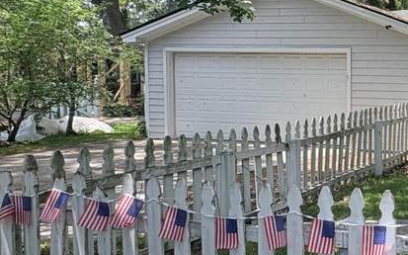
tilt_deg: -4.5
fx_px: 511
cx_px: 538
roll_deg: -1.4
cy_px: 119
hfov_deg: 32.2
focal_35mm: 46
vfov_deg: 28.0
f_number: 2.2
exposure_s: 1/359
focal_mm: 2.22
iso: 40
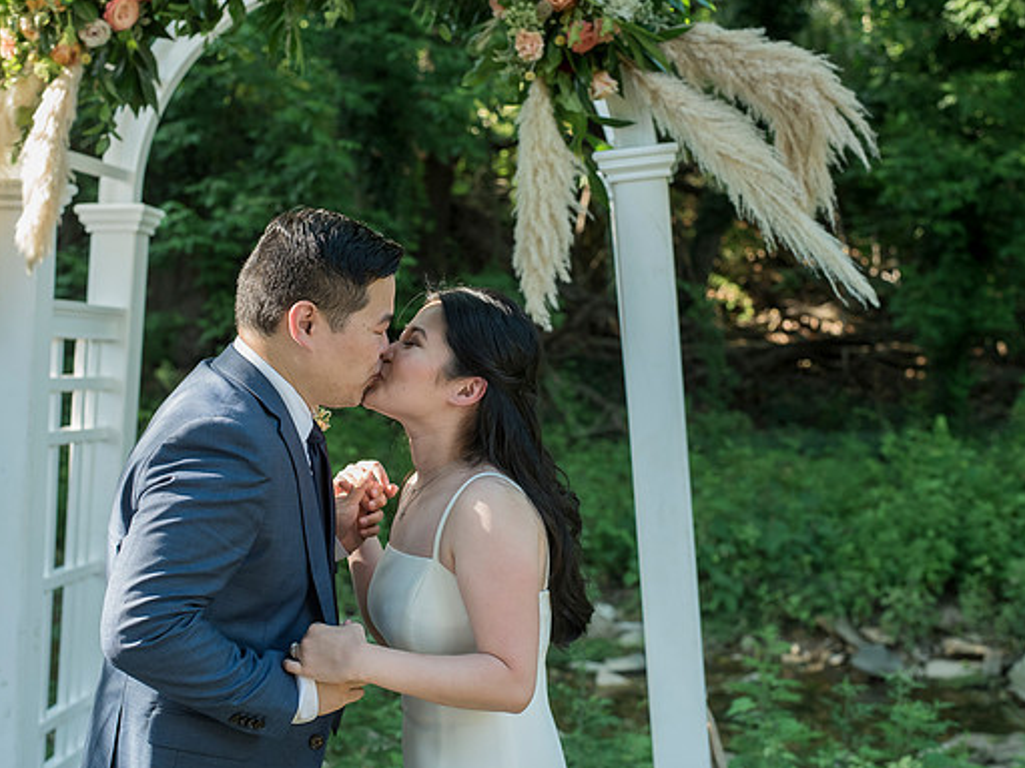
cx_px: 483
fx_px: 1687
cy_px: 372
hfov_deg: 33.8
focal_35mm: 57
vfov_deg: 25.6
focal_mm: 50
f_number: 4
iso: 1000
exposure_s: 1/640
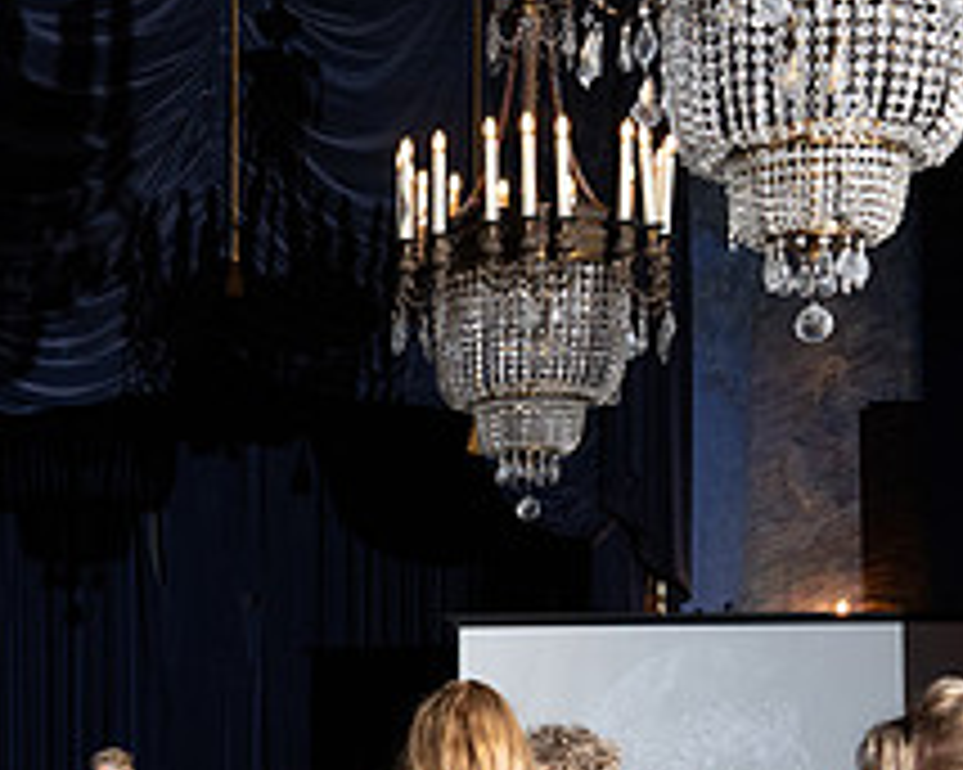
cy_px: 844
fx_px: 2535
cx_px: 40
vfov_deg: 16.7
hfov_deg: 20.9
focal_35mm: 89
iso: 2500
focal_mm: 35
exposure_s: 1/200
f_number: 5
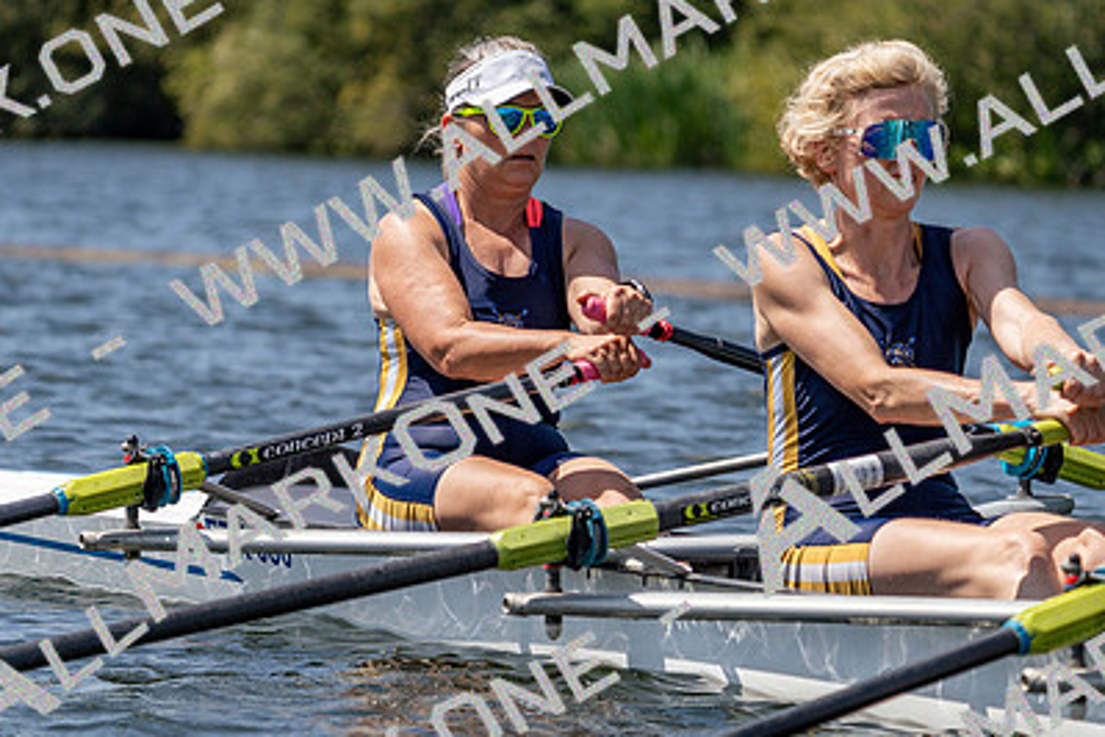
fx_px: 8931
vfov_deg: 4.7
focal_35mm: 291
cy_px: 334
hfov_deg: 7.1
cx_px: 512
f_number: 5.6
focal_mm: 200
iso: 200
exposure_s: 1/2000
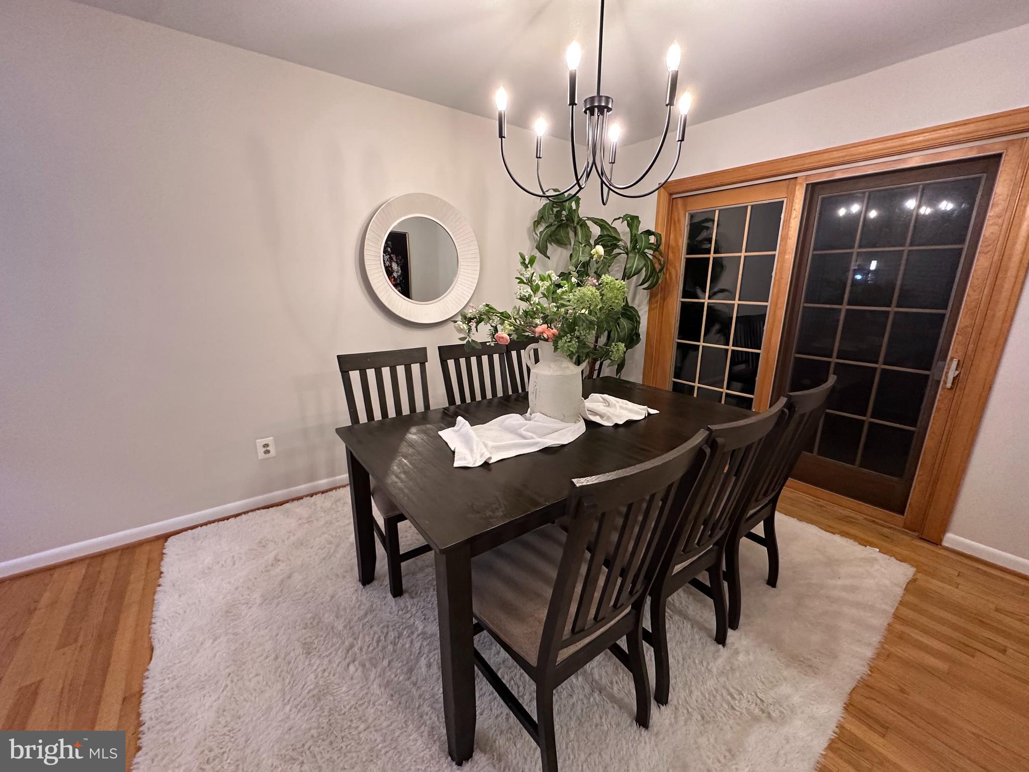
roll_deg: -1.0
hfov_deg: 102.1
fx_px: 416
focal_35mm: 14
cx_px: 514
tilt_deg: -14.0
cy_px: 386
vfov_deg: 85.7
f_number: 2.2
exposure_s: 1/60
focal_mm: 2.22
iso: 320
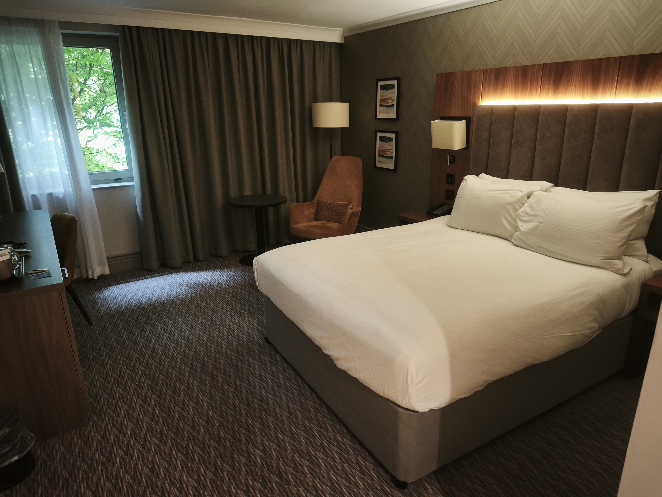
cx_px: 331
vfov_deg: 58.9
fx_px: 440
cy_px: 248
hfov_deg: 73.9
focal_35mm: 23
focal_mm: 6.45
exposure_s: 1/33.3
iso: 800
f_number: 1.62
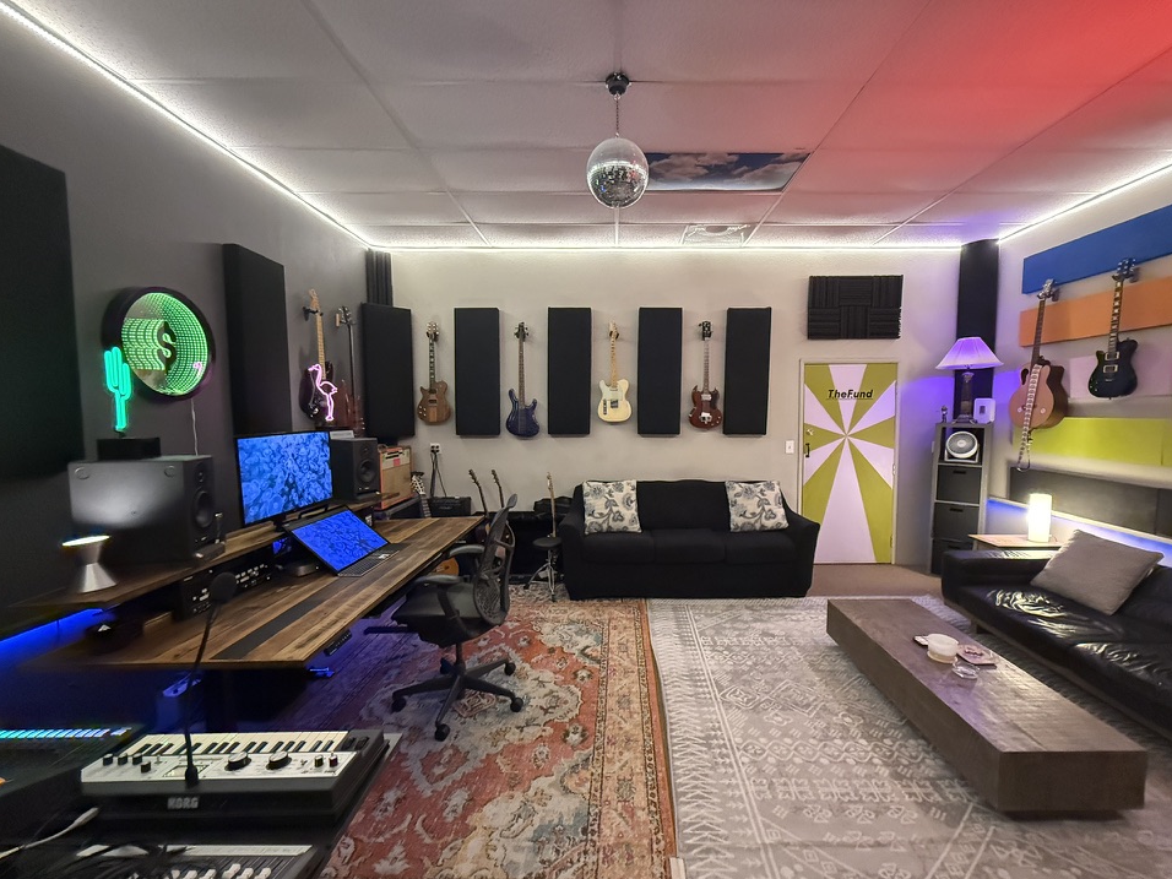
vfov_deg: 81.7
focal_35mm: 15
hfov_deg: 98.1
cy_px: 451
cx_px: 615
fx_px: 508
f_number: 2.2
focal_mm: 2.22
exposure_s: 1/60
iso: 1250
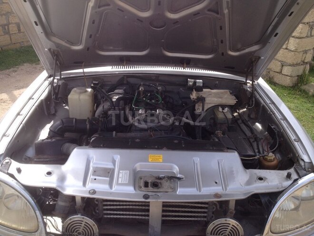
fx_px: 317
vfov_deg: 40.7
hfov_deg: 52.6
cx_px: 157
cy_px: 118
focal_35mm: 35
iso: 50
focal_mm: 4.28
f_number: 2.4
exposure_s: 1/726
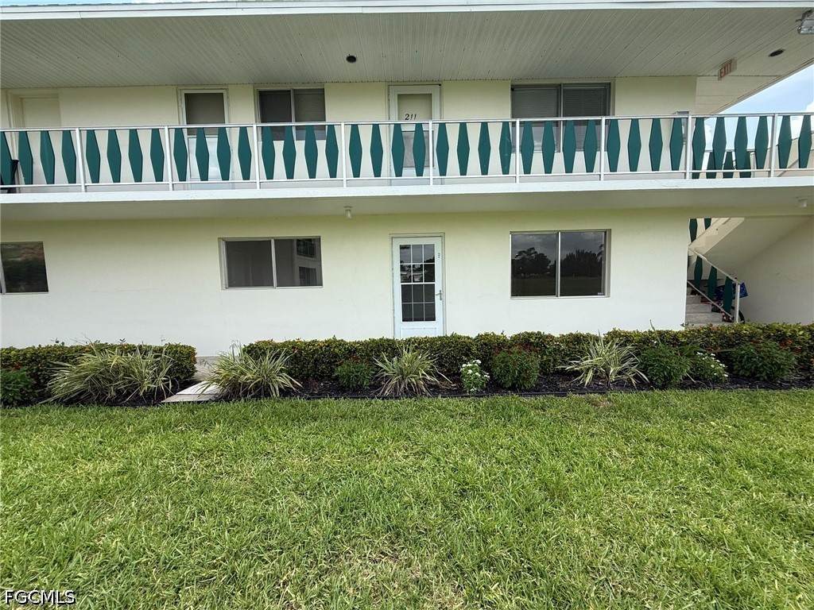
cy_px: 305
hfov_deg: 102.1
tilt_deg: -4.5
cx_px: 407
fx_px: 329
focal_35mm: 14
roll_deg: +0.8
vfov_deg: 85.7
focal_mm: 2.22
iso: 50
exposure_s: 1/779
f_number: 2.2
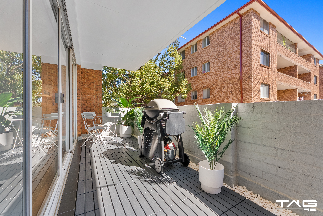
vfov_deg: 81.3
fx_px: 126
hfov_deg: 104.2
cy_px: 108
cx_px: 162
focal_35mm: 14
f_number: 9
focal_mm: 14
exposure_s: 1/60
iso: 400
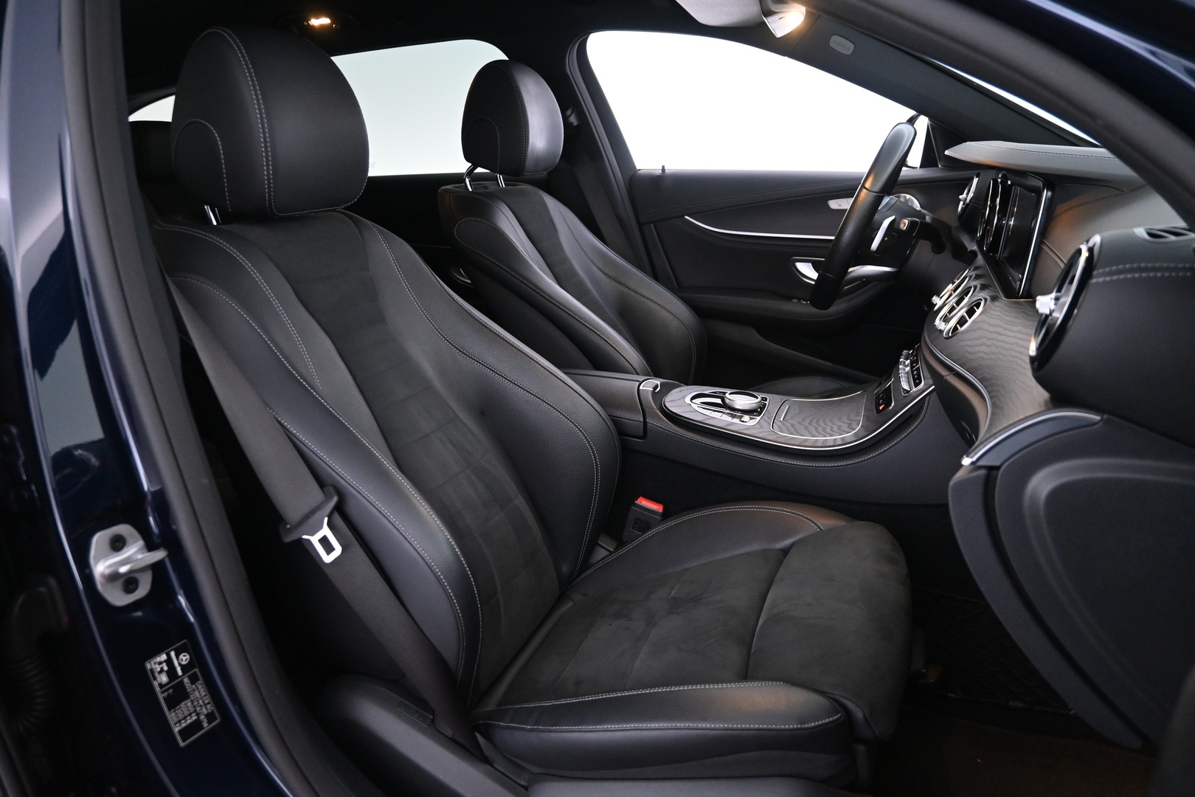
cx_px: 598
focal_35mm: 26
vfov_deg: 50.4
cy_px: 398
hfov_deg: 70.4
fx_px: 846
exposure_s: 1/25
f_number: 3.5
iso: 2000
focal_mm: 17
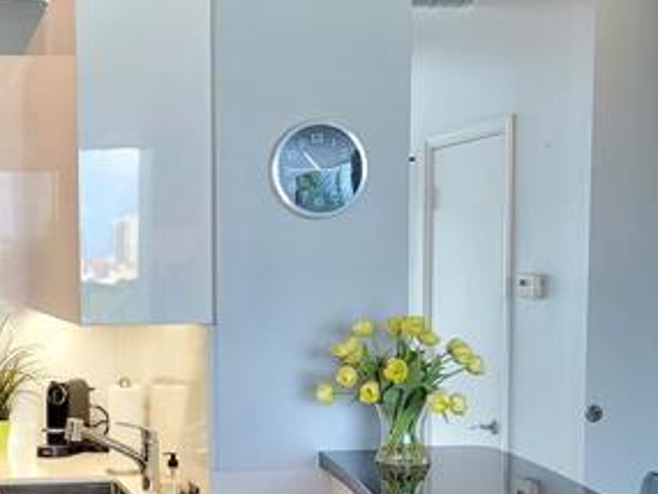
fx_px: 1388
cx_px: 74
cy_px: 397
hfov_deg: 25.9
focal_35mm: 73
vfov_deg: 20.0
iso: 200
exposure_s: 1/119
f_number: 1.8
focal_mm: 5.4
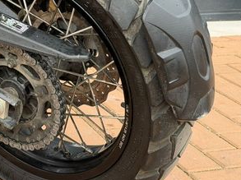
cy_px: 26
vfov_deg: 14.0
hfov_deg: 18.5
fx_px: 730
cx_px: 43
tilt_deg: -9.6
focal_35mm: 105
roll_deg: -0.5
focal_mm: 6.76
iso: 64
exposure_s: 1/175
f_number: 1.78
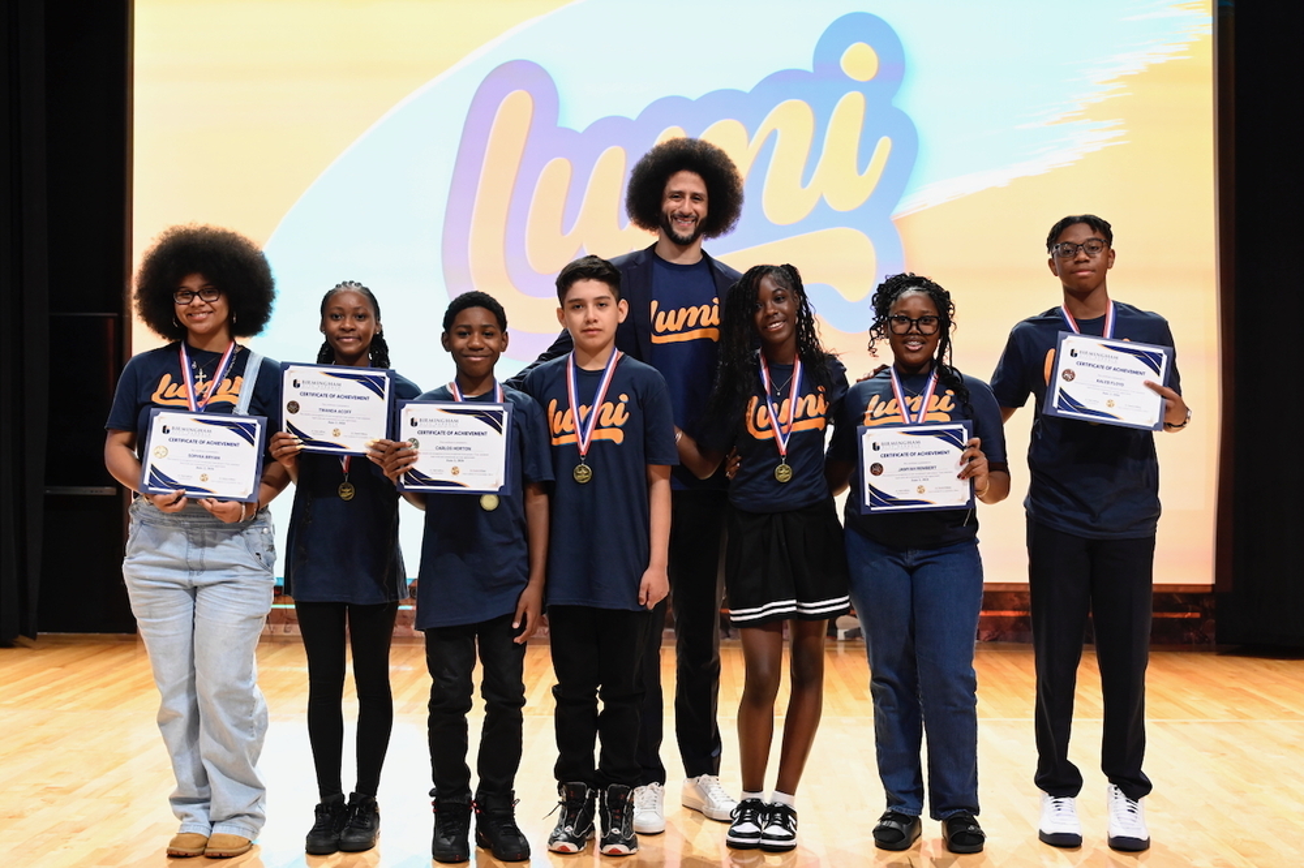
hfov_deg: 45.4
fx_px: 1557
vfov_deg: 31.2
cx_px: 652
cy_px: 434
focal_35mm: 43
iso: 2500
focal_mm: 43
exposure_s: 1/125
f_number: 4
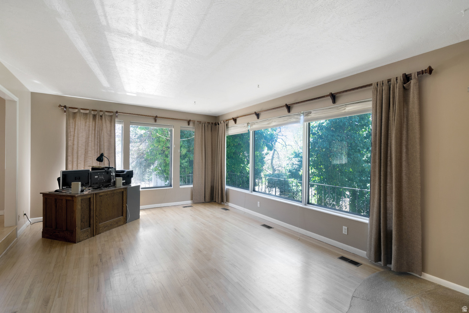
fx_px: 208
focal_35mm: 16
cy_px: 156
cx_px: 234
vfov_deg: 73.8
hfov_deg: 96.7
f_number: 9
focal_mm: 16
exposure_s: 1/2
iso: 400
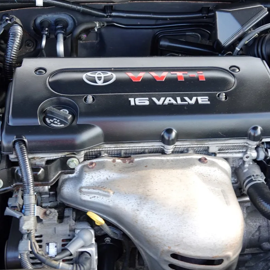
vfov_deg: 35.4
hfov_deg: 35.3
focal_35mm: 48
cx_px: 145
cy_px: 135
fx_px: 424
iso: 100
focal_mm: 13.7
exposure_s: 1/40
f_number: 3.2
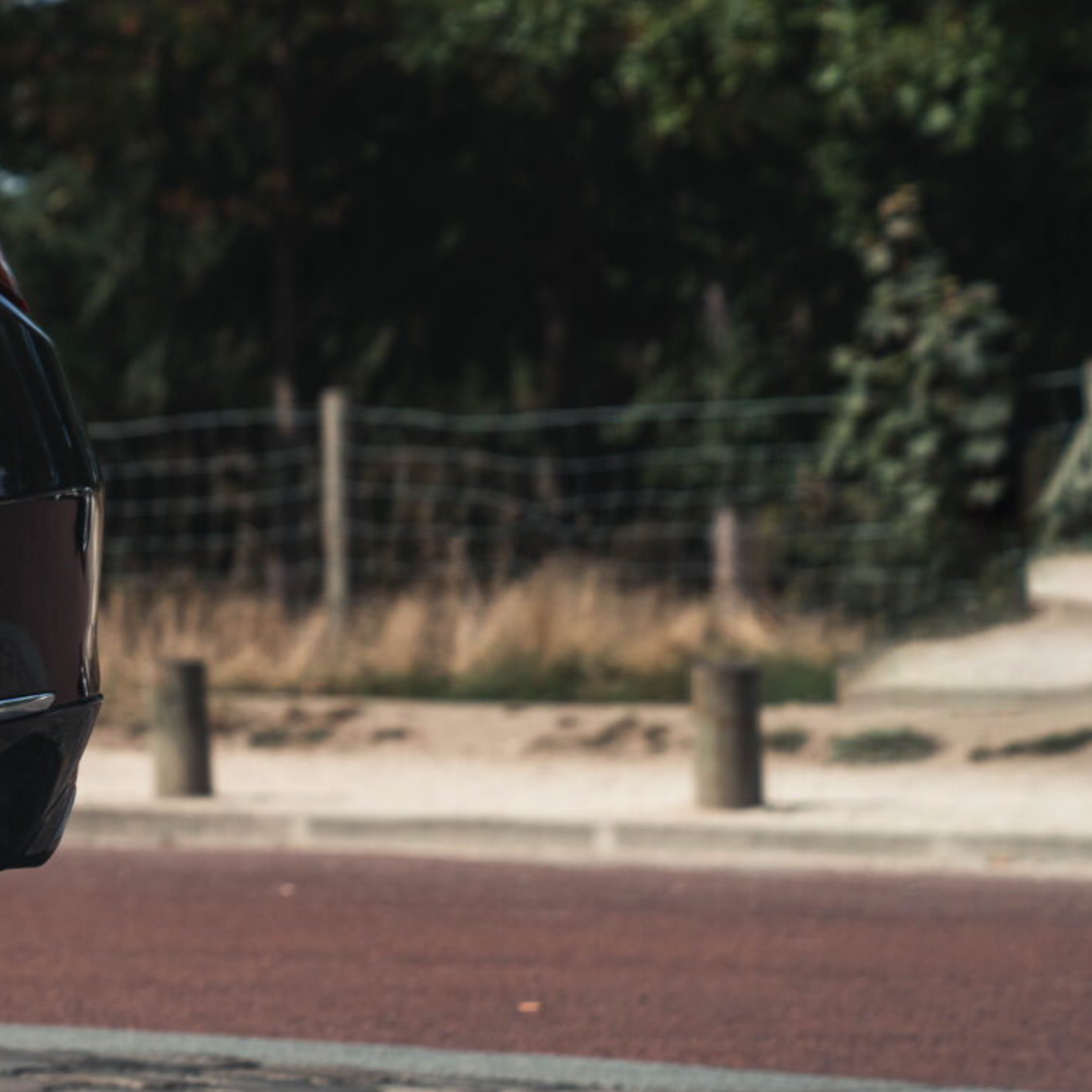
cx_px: -718
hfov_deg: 8.8
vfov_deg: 9.1
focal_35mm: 192
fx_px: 6853
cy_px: 423
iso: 320
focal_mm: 67
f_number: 4
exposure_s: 1/1000
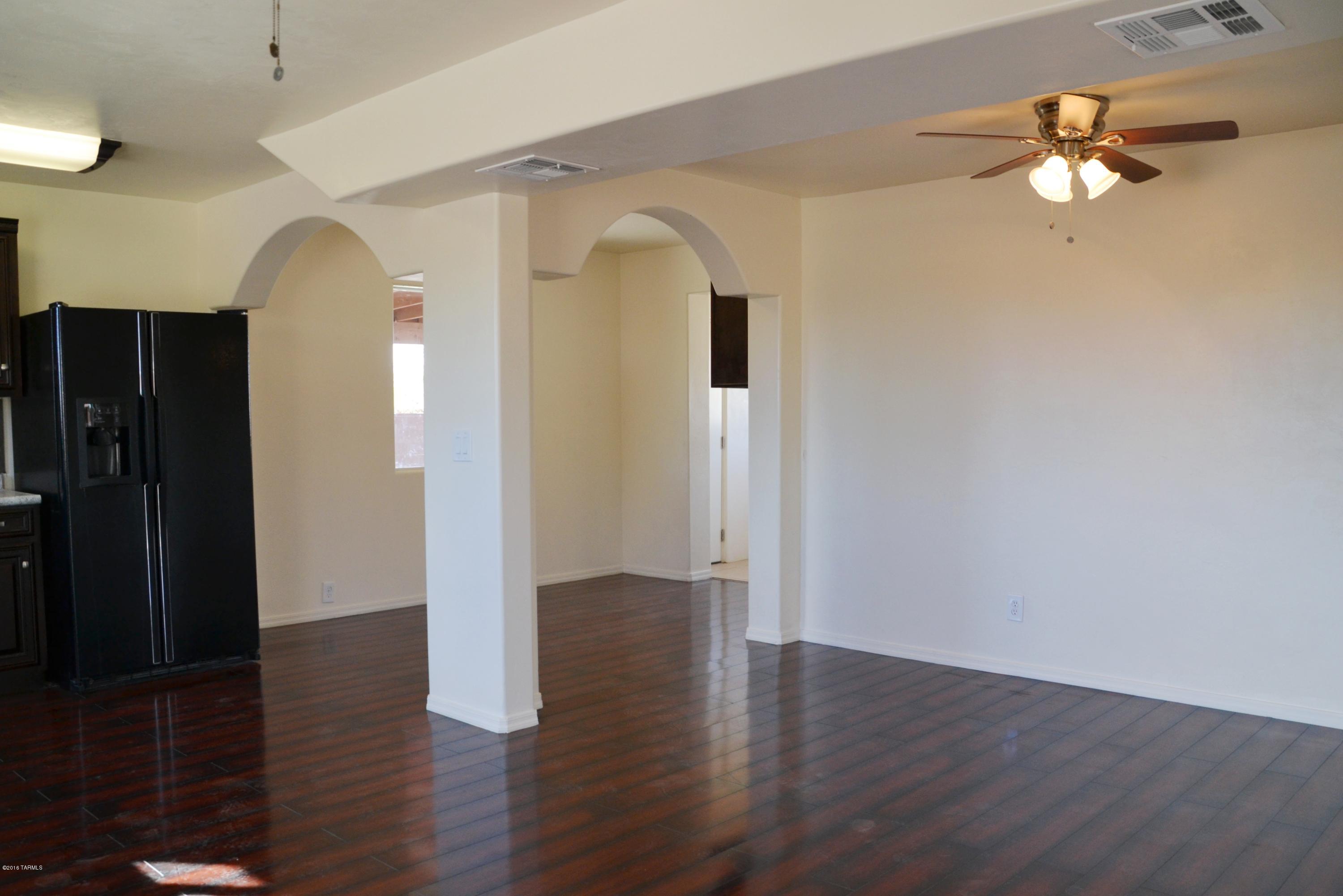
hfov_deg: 61.9
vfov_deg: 43.6
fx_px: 1119
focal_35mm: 30
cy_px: 448
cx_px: 672
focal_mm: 20
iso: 400
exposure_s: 1/125
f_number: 5.6
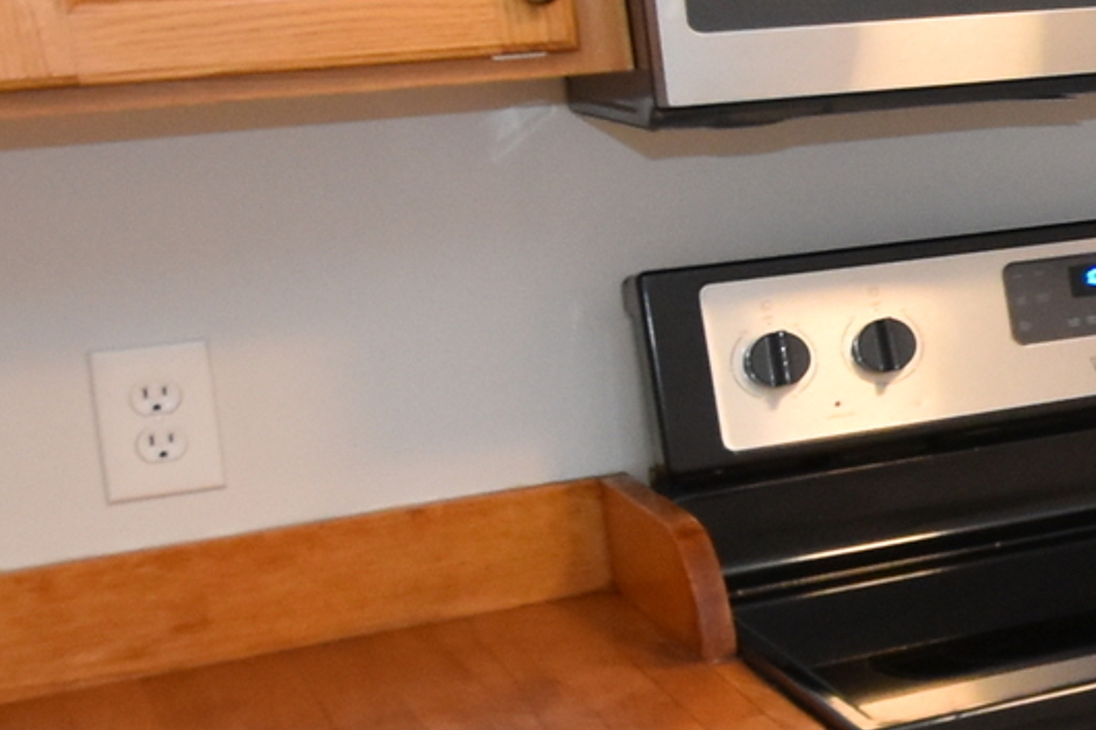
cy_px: 145
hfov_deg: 16.4
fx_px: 2648
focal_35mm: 87
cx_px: 2320
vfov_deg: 15.6
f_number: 4.5
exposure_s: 1/80
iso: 800
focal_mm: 10
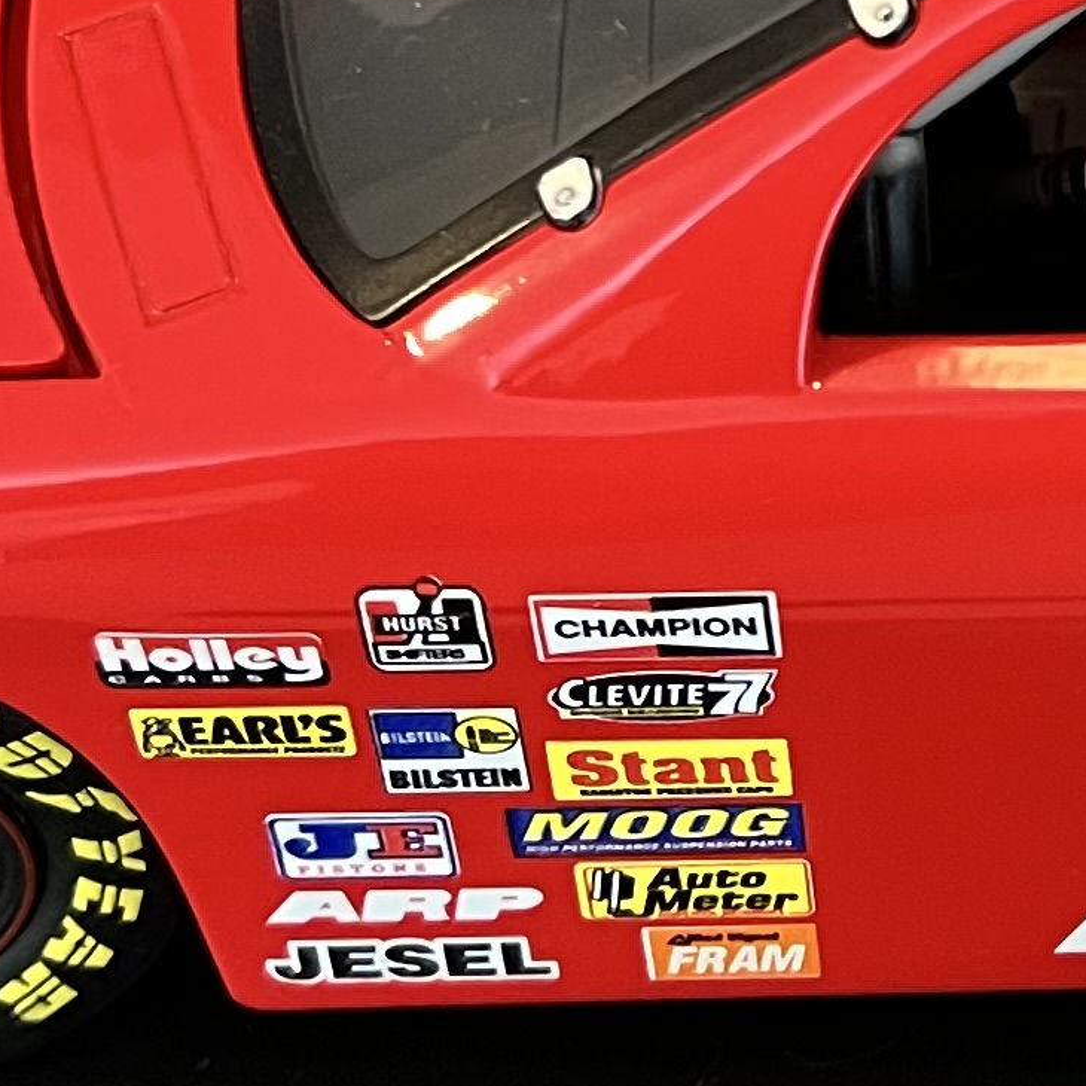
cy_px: -58
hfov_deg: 13.2
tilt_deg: -42.0
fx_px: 4508
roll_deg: -0.9
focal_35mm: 127
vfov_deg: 13.5
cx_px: 1424
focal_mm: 5.7
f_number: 1.5
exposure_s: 1/60
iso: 320
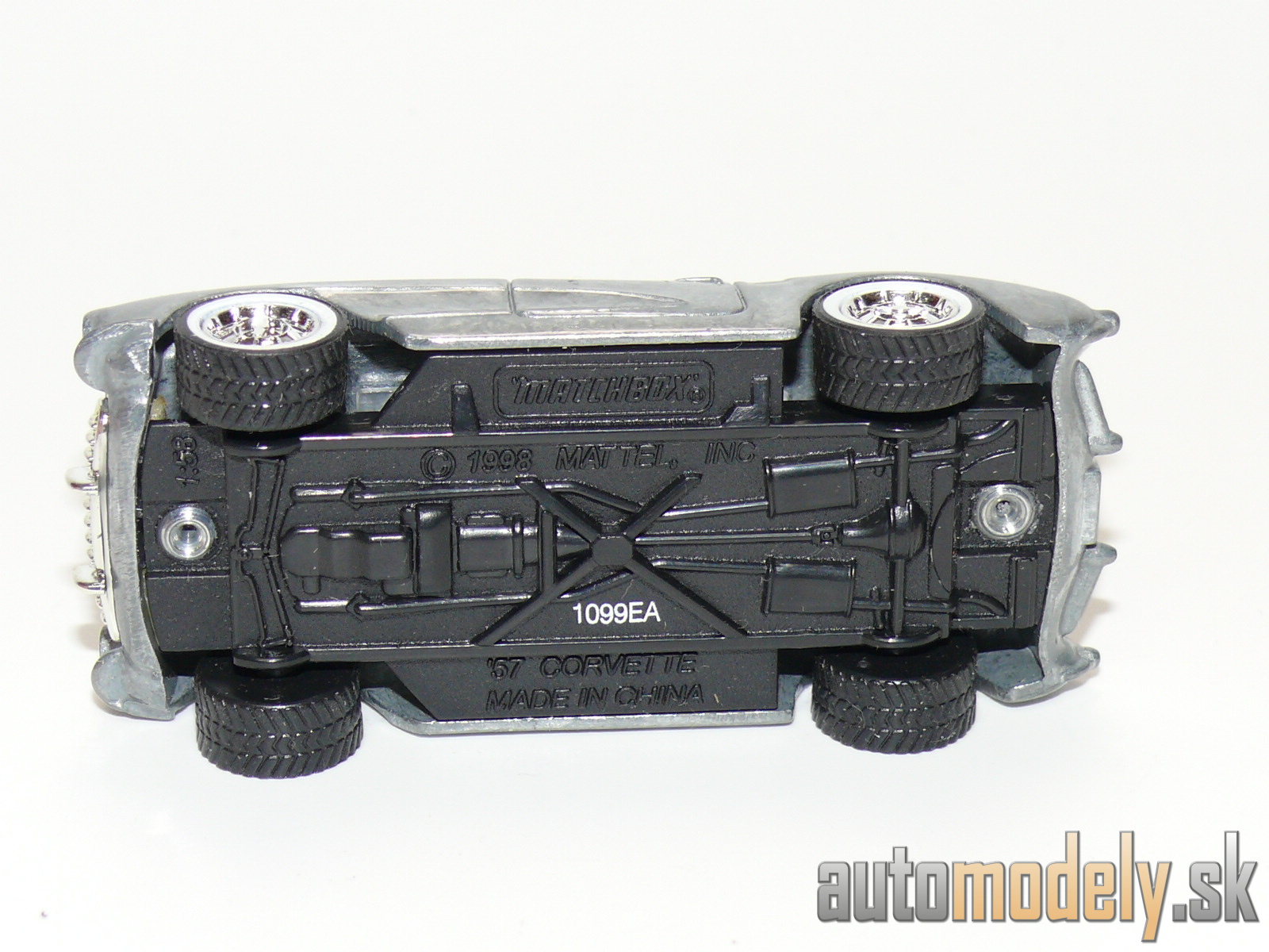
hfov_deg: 17.9
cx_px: 634
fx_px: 4033
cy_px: 476
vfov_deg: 13.5
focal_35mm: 110
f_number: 4
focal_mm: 14
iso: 100
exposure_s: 1/30
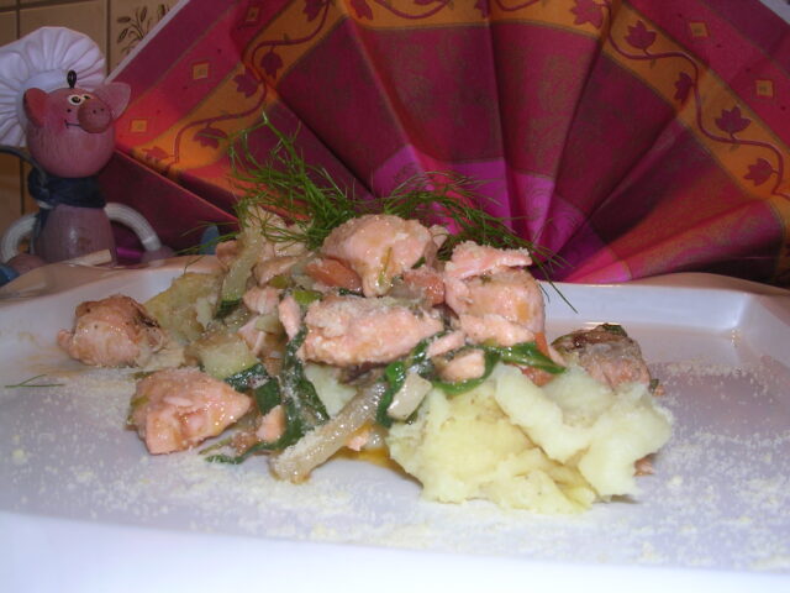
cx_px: 395
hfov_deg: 49.0
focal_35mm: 38
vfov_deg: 37.7
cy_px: 296
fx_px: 867
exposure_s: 1/60.1
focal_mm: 5.8
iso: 100
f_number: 5.6
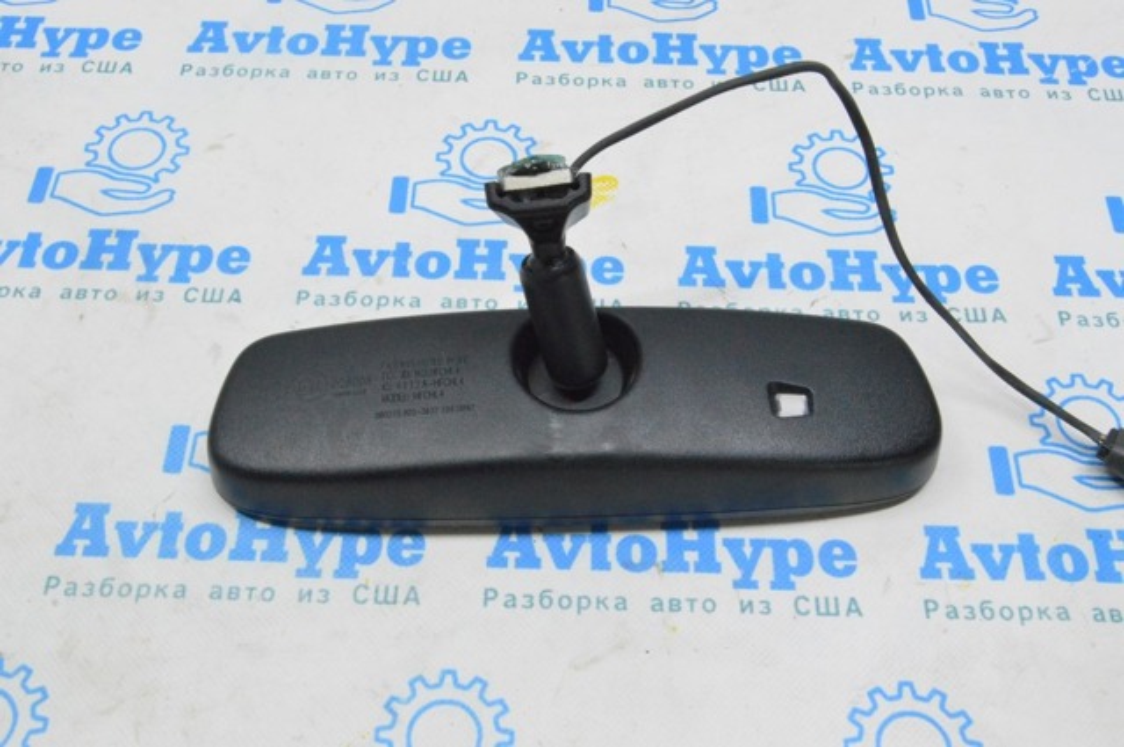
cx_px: 562
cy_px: 374
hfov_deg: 46.5
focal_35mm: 42
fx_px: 1310
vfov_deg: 31.8
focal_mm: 28
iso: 6400
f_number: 20
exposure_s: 1/20
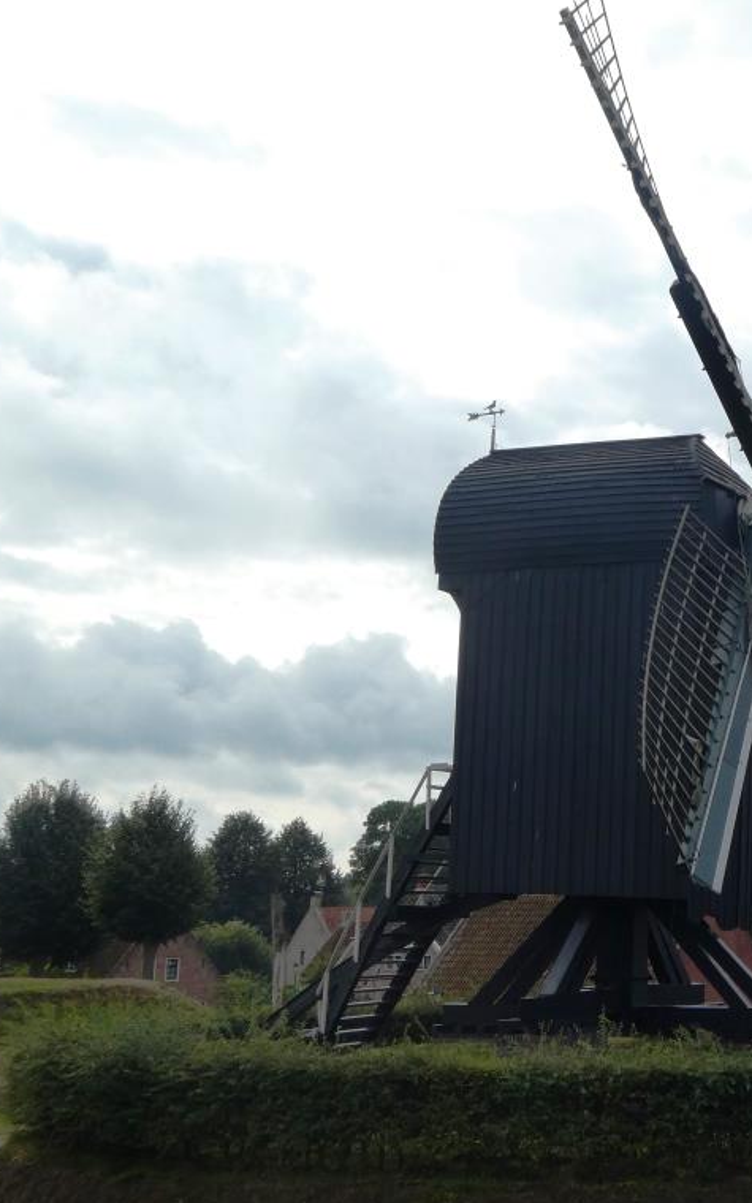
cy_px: 602
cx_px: 736
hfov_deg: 24.7
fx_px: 1640
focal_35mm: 50
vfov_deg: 40.3
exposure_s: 1/800
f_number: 3.7
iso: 80
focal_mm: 6.3
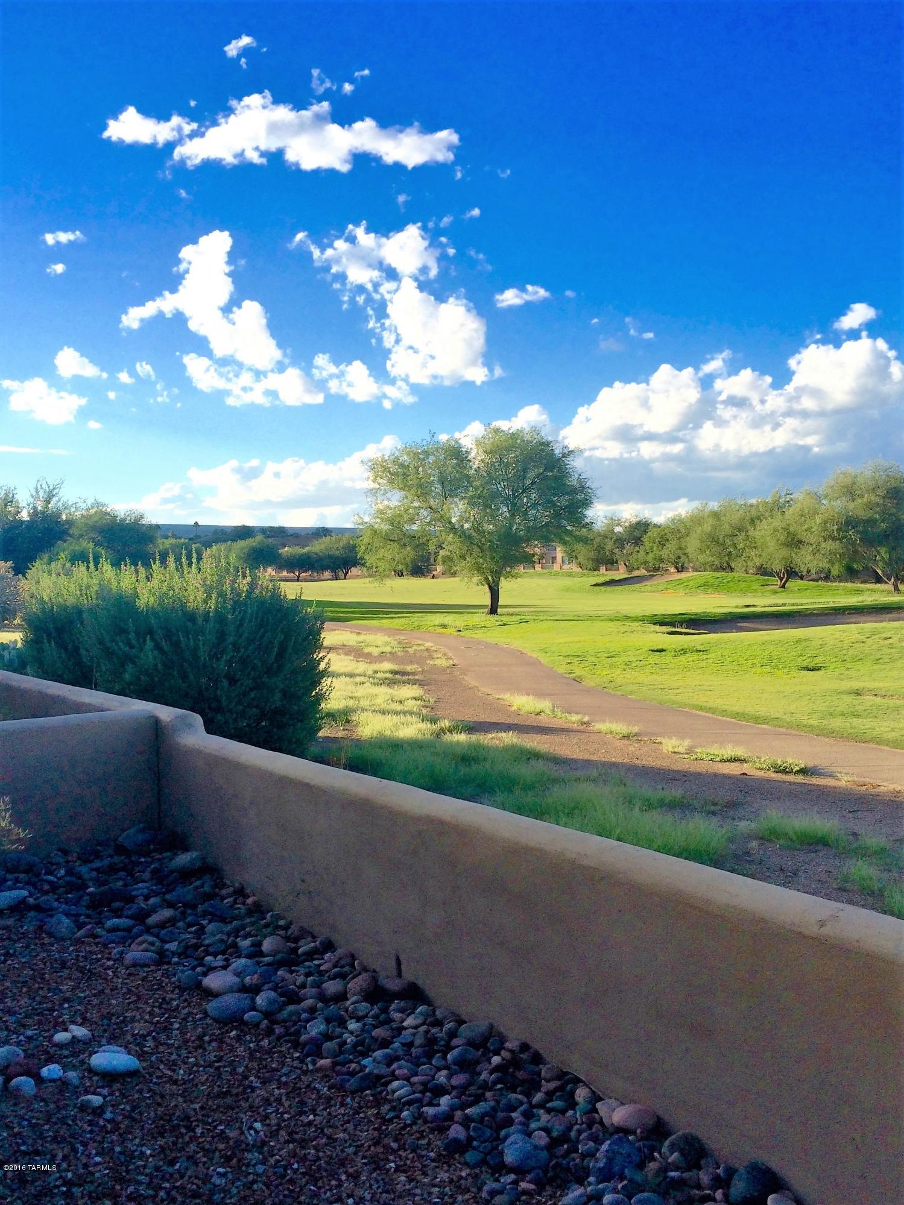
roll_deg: -0.1
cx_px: 452
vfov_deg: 61.7
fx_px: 1010
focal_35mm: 29
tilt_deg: -3.4
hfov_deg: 48.2
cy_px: 602
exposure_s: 1/1580
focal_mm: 4.15
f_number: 2.2
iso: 32
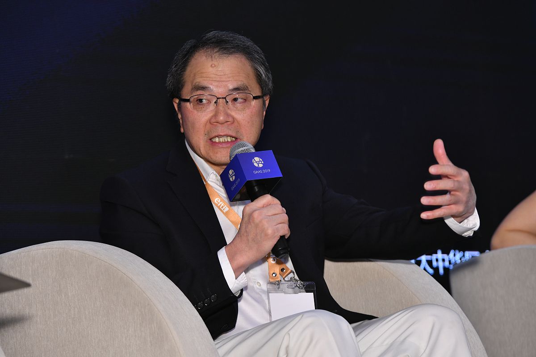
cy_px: 178
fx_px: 2233
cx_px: 268
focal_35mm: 150
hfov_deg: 13.7
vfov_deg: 9.1
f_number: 5
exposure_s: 1/160
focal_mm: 150
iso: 2000
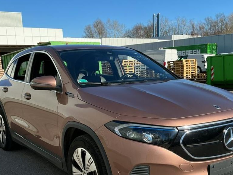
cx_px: 124
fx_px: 303
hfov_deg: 42.0
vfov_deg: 31.7
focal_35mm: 45
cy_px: 130
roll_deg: +1.8
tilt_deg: -13.7
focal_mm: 3
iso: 25
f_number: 1.8
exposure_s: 1/1250
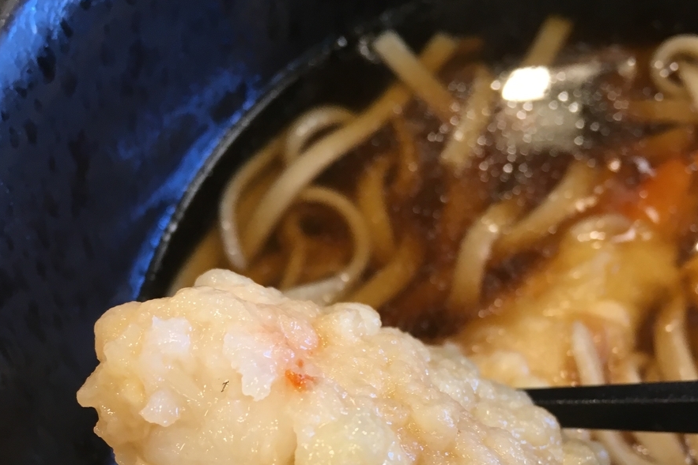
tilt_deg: -69.4
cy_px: 457
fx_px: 795
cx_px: 345
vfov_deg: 30.5
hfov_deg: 47.4
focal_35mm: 41
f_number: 2.2
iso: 50
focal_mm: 4.15
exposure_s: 1/30
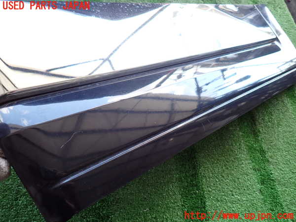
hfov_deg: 69.4
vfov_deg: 54.9
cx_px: 148
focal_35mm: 25
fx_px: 214
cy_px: 111
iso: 100
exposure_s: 1/100
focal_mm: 4.5
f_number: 2
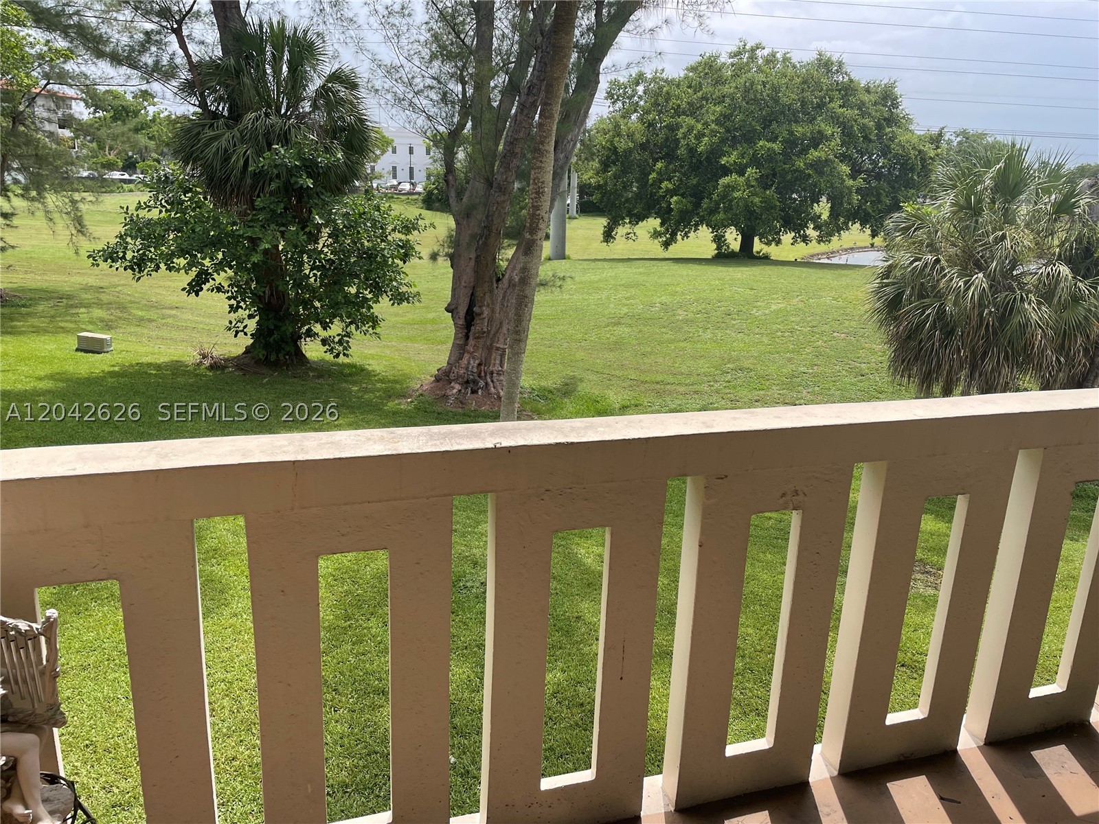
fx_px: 825
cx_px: 550
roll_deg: -1.4
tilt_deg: -15.0
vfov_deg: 53.1
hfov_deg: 67.3
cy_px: 412
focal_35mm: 26
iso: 32
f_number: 1.6
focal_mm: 4.2
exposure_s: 1/1618
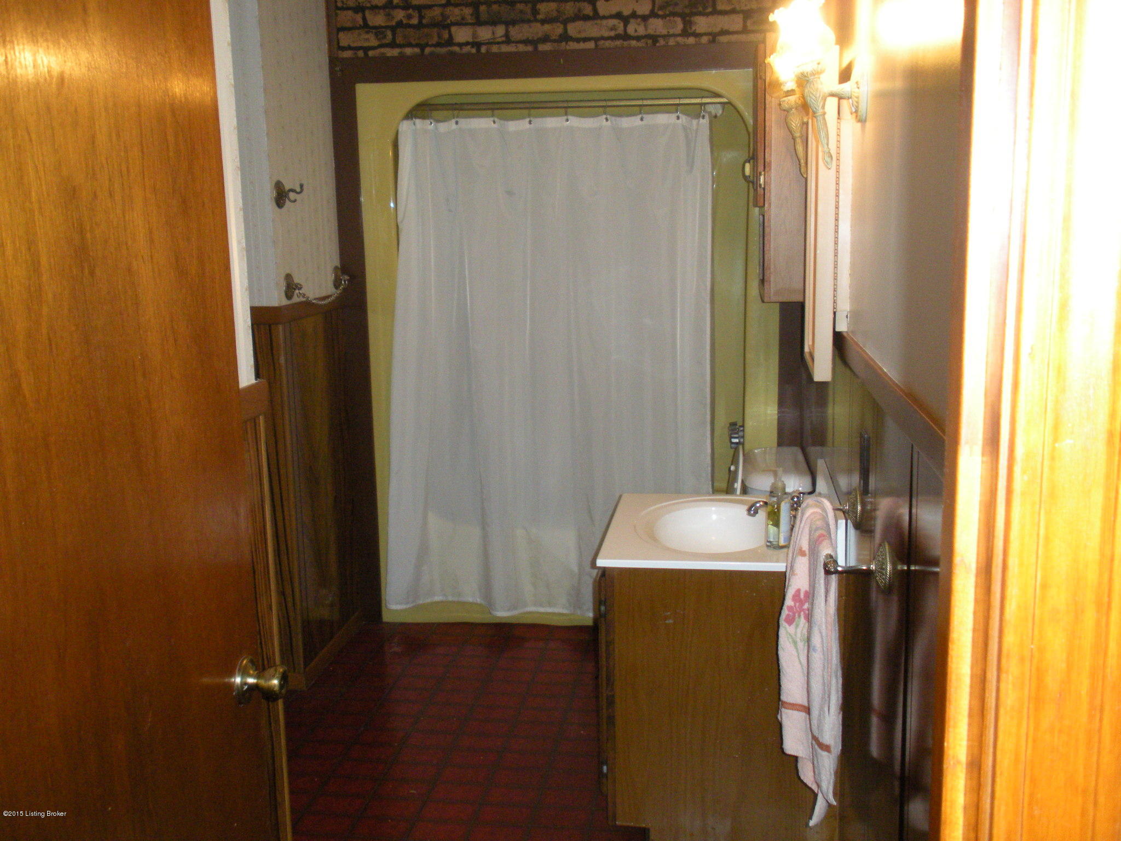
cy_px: 420
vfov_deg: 39.7
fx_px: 1166
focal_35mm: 36
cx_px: 560
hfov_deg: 51.4
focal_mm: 6.3
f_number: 3.5
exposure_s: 1/60
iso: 324
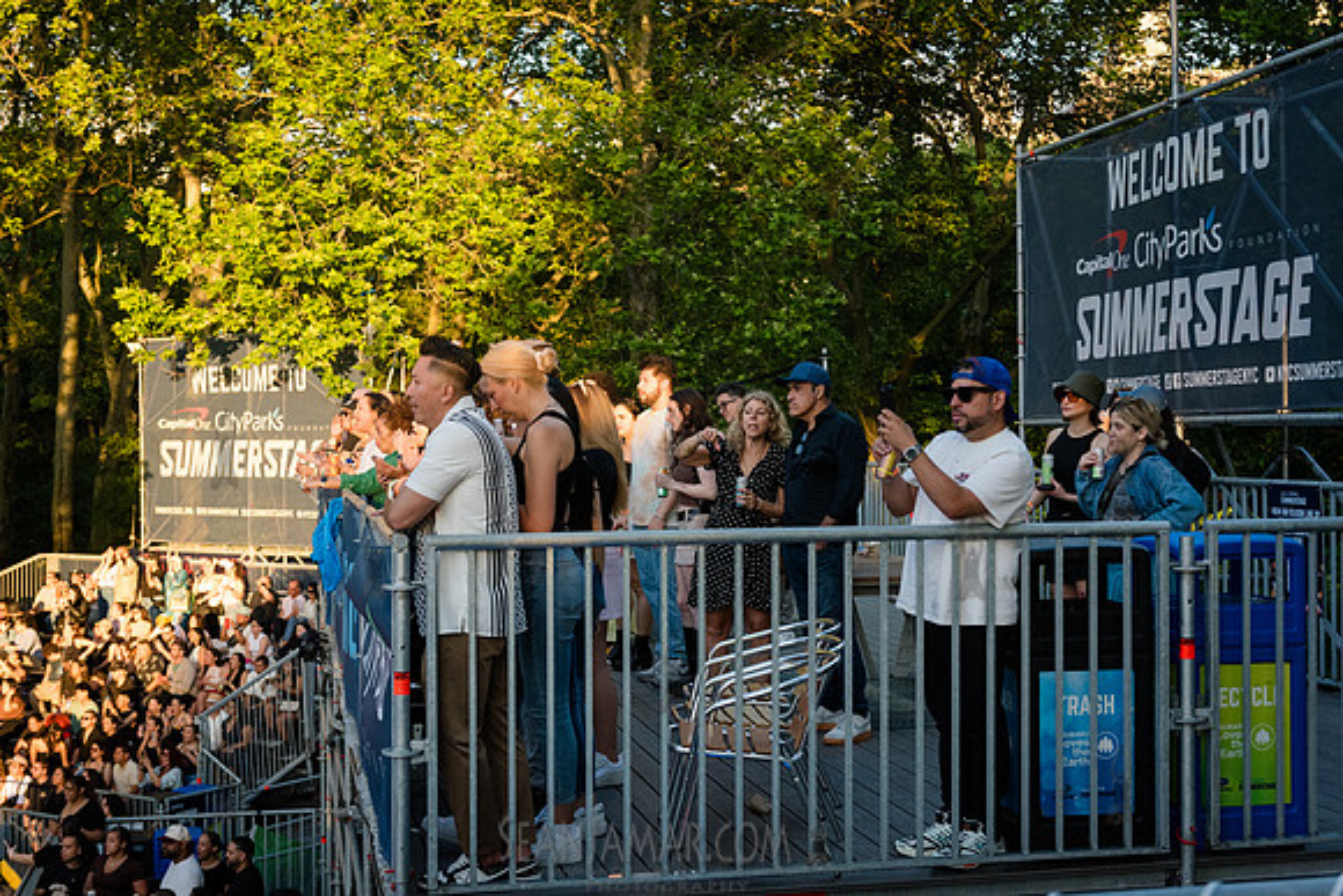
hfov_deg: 40.1
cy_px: 448
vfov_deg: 27.4
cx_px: 672
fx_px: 1840
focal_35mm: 49
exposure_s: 1/1250
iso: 3200
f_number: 4.5
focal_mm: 48
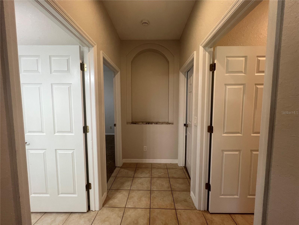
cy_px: 112
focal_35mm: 13
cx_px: 150
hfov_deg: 106.2
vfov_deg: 89.9
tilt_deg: -1.5
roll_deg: +0.8
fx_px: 112
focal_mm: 1.57
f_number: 1.8
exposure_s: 1/60
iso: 160
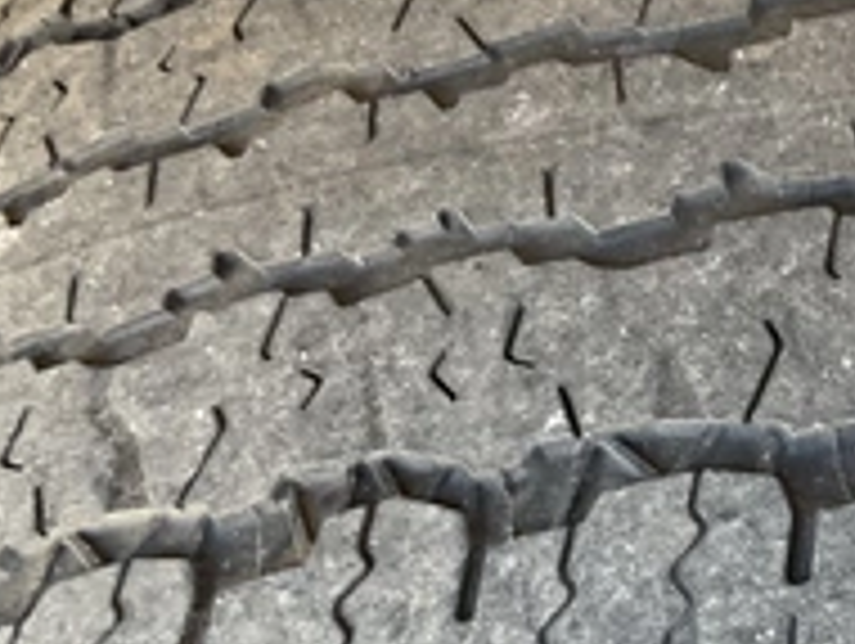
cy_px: 428
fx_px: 1509
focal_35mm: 61
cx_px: 720
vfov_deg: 24.0
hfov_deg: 30.6
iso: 64
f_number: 1.8
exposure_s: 1/79
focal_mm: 3
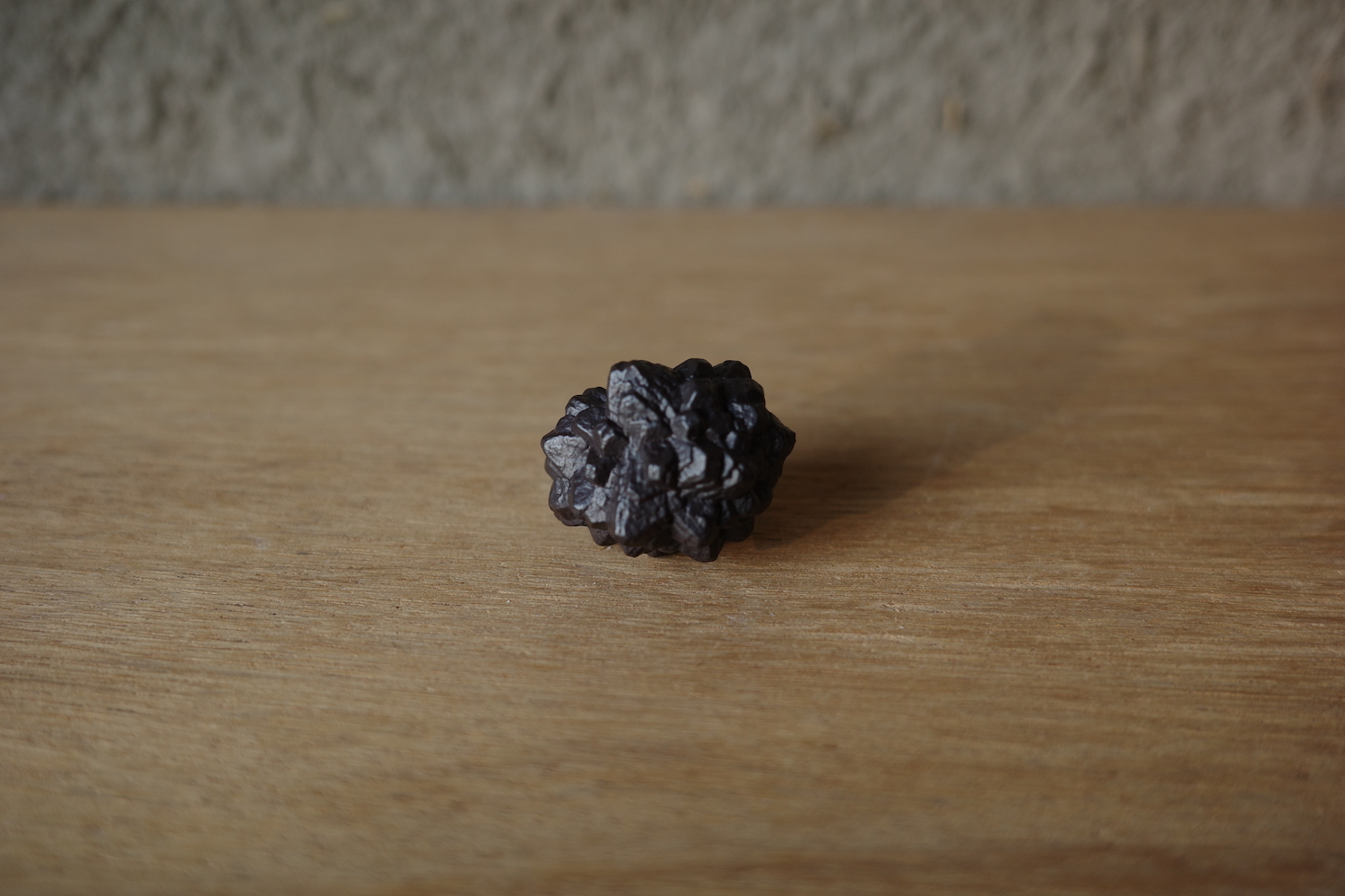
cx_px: 672
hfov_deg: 48.5
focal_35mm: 40
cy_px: 448
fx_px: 1494
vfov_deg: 33.4
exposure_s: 1/125
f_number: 2.8
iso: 200
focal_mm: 26
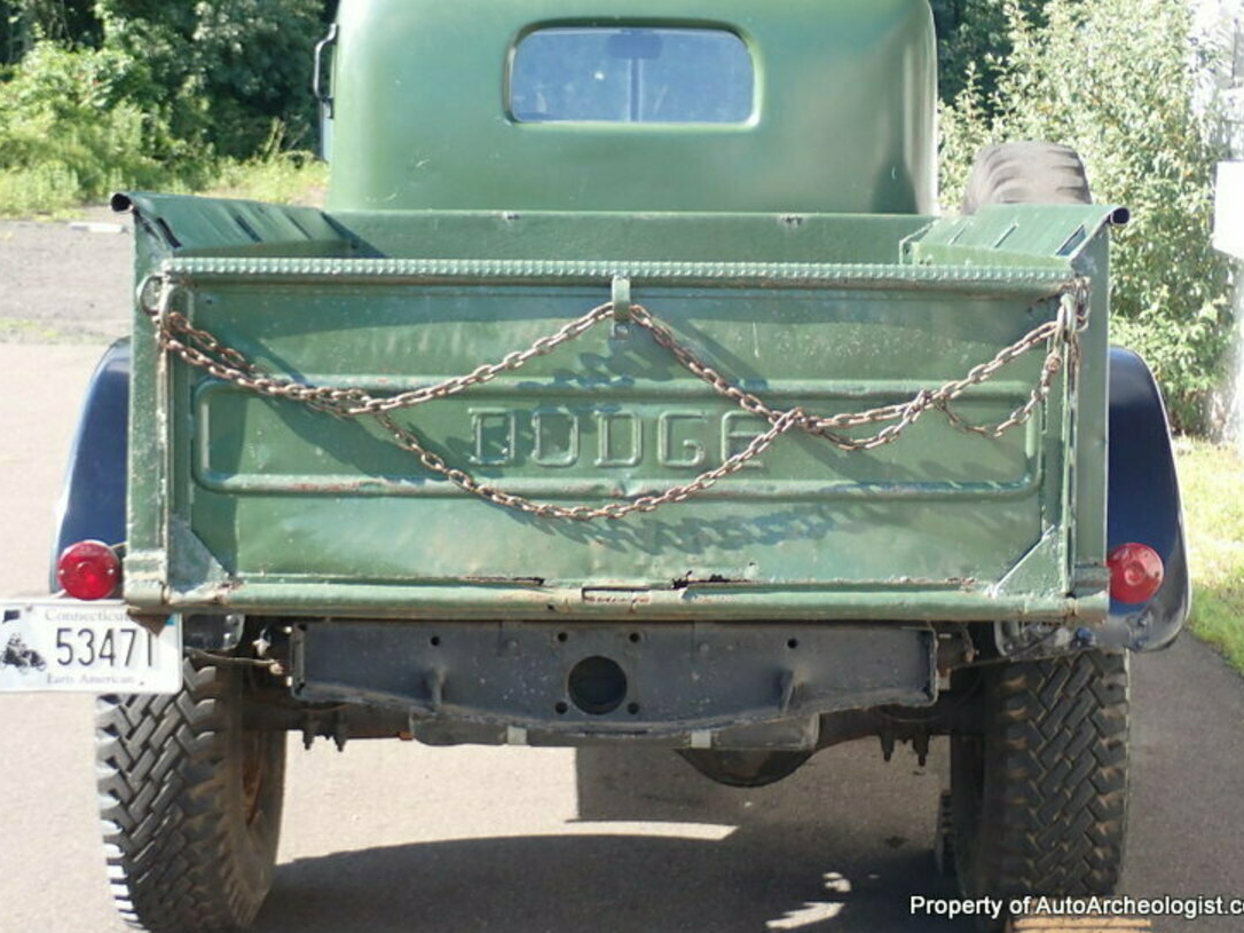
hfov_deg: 26.3
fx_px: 2660
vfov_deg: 19.9
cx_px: 624
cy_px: 433
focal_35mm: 74
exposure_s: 1/125
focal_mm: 11.88
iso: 160
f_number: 3.8
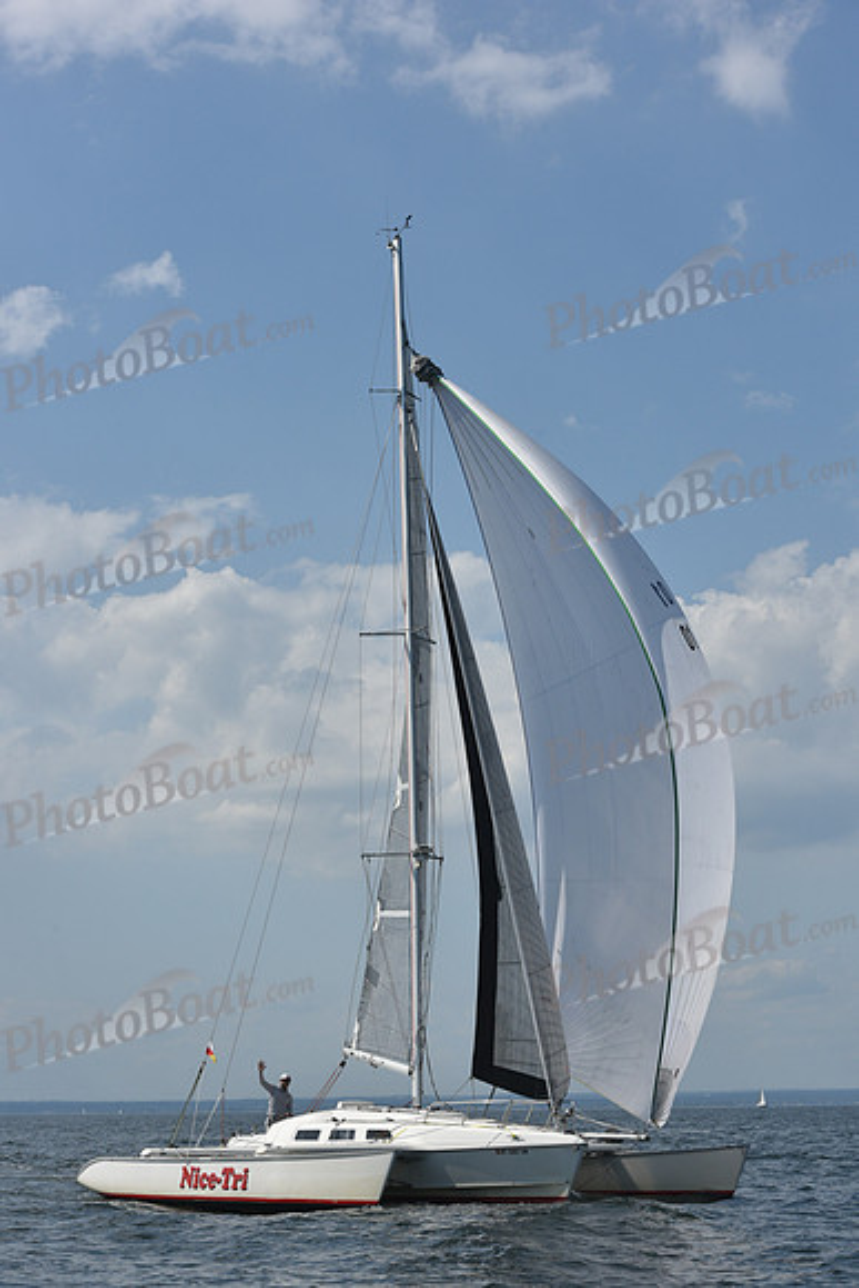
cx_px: 430
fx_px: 2504
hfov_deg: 19.5
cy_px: 644
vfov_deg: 28.8
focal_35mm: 70
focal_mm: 70
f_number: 10
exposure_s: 1/1250
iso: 250
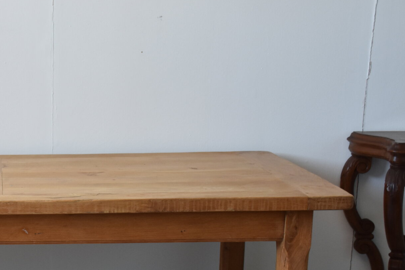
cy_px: 215
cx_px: -8
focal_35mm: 82
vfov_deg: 16.5
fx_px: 922
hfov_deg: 23.6
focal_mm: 26
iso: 800
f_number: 4.5
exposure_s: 1/80
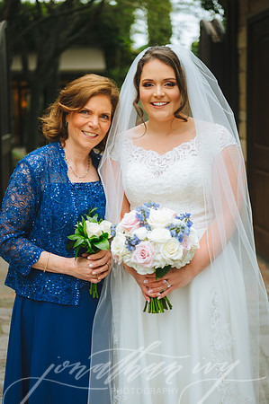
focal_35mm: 70
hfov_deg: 19.4
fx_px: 786
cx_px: 134
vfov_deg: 28.9
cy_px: 202
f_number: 2.8
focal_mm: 70
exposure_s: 1/160
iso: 125
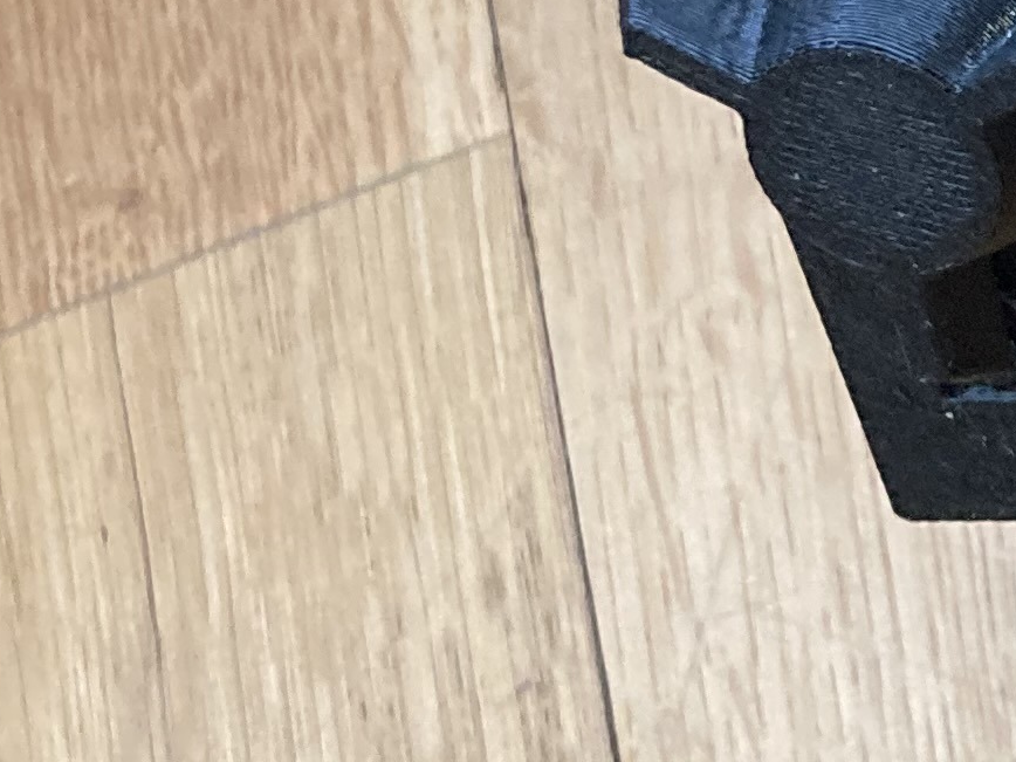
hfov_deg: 13.3
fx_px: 3816
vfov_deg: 11.2
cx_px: 1949
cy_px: -71
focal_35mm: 130
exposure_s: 1/40
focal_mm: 3.99
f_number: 1.8
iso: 320
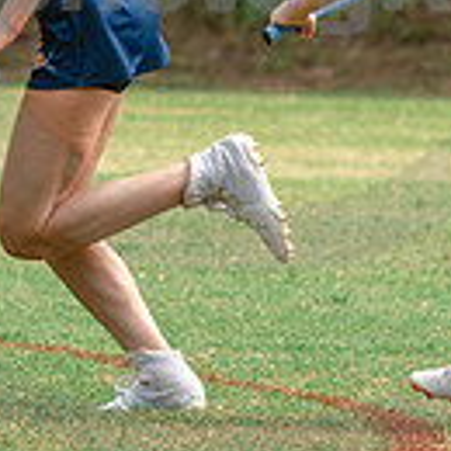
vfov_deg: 1.4
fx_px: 19015
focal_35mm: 1290
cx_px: 4
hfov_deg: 1.4
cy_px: 88
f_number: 4.5
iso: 250
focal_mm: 200
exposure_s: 1/1250
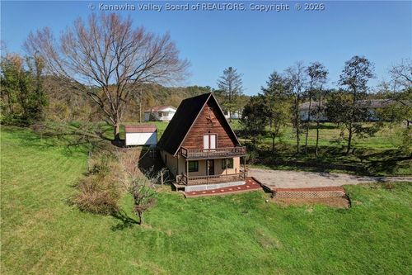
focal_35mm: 22
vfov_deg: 57.2
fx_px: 252
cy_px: 138
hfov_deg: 78.6
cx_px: 206
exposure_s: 1/2000
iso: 100
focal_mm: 8.4
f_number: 2.8
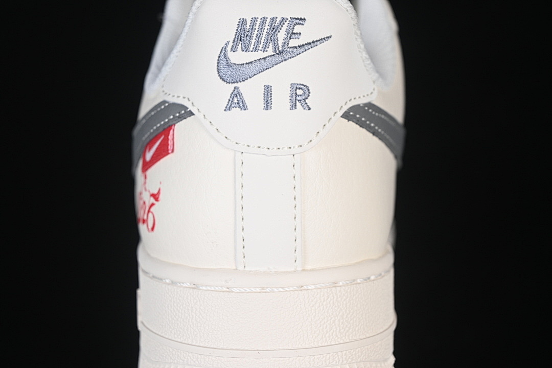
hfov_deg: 27.0
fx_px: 1150
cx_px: 276
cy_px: 184
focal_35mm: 75
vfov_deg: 18.2
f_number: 7.1
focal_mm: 50
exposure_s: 1/80
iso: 160
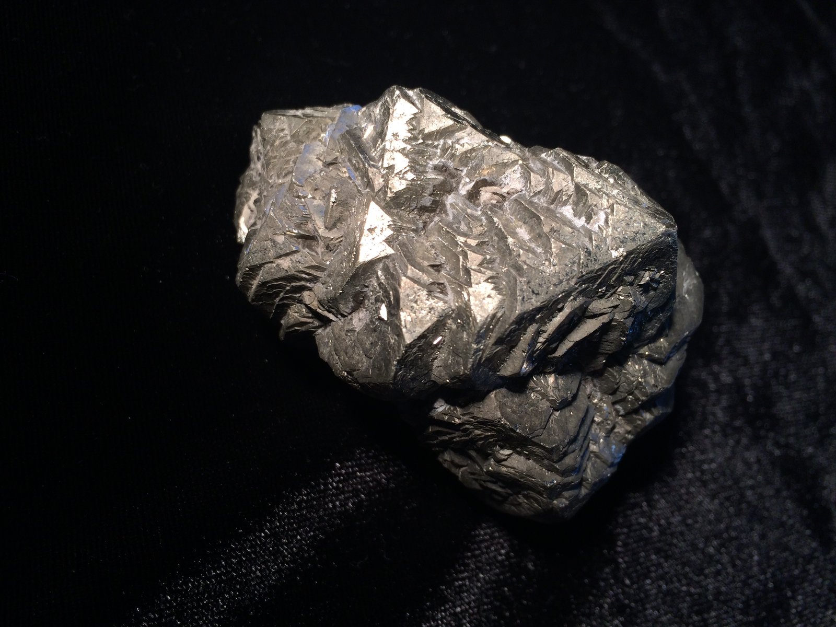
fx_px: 700
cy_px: 314
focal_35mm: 29
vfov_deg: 48.2
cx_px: 418
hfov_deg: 61.7
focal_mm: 4.15
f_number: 2.2
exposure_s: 1/122
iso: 32
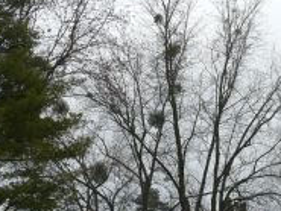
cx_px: 225
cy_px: 124
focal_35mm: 85
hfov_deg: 22.7
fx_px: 690
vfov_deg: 17.4
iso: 100
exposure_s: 1/100
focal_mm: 7.4
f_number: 4
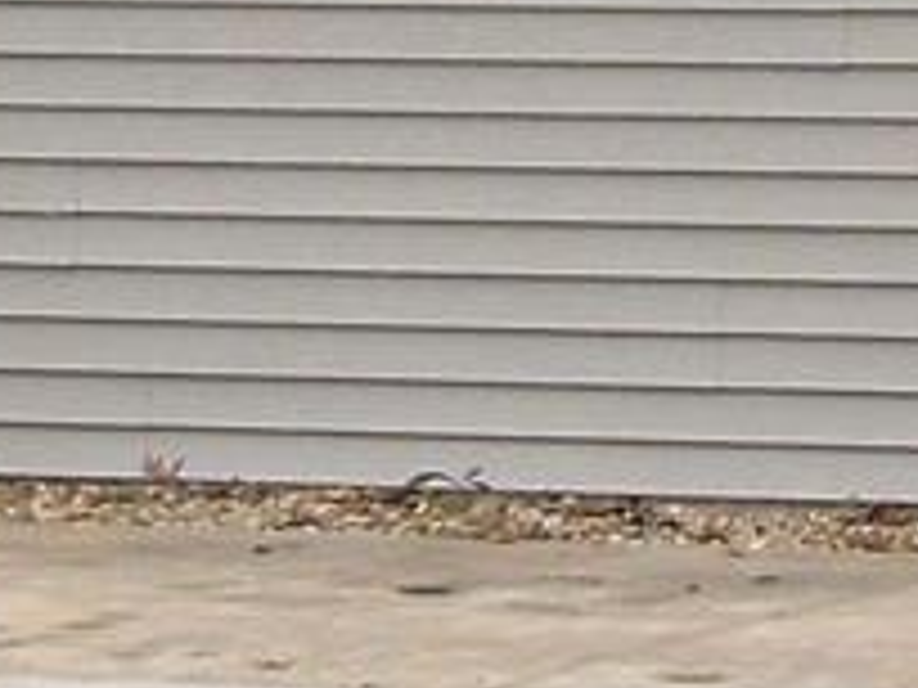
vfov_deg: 5.1
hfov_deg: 6.5
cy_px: -463
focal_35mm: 290
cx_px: 2241
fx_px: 7691
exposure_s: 1/250
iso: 80
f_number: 2.8
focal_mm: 6.3
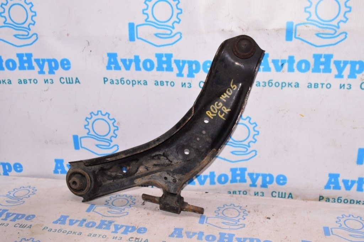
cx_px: 182
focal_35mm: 40
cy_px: 121
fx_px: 409
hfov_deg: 48.0
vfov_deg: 33.0
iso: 1600
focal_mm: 27
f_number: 8
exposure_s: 1/200
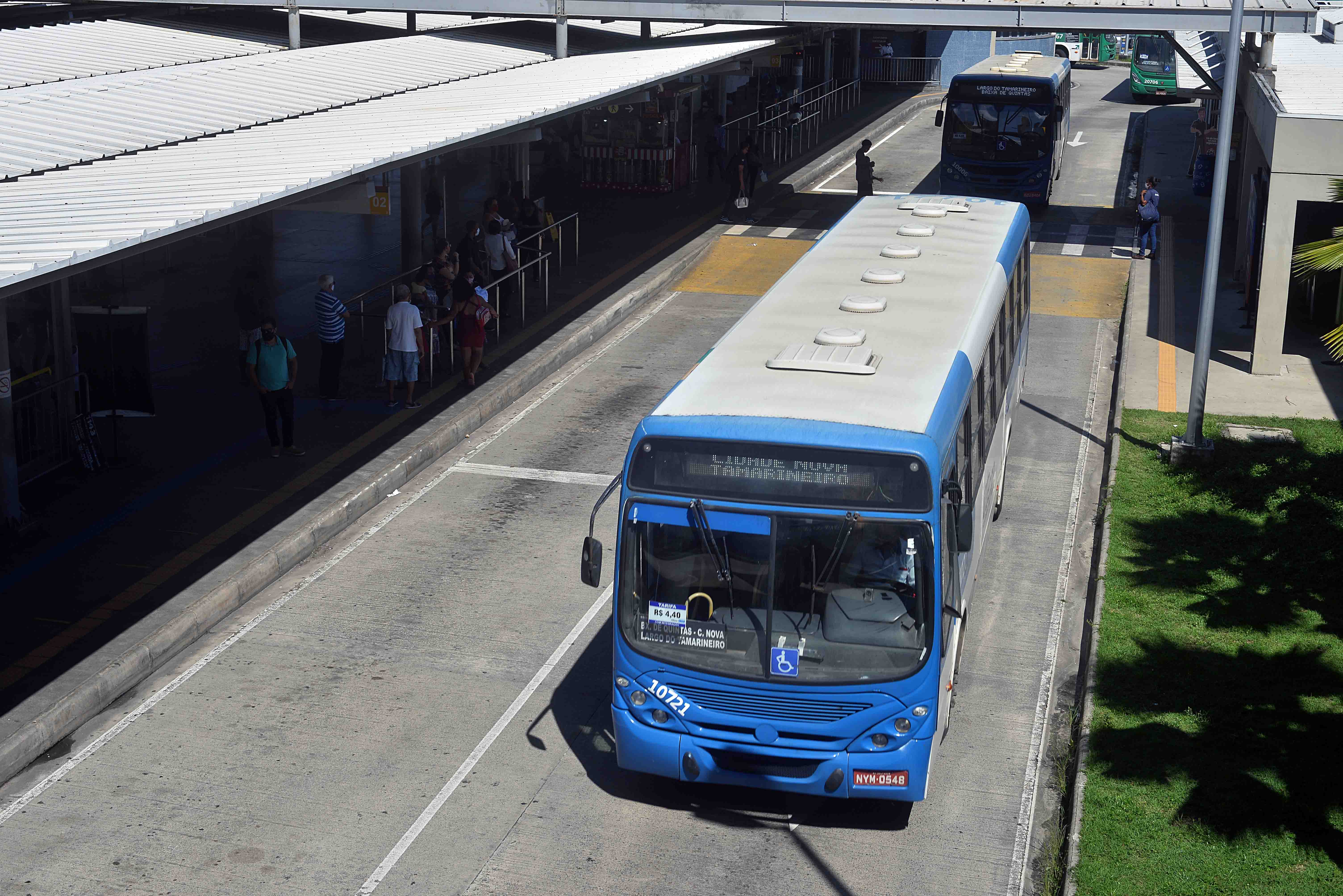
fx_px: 1866
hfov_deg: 39.6
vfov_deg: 27.0
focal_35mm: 50
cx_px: 672
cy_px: 448
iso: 100
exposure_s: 1/200
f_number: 13
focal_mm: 50
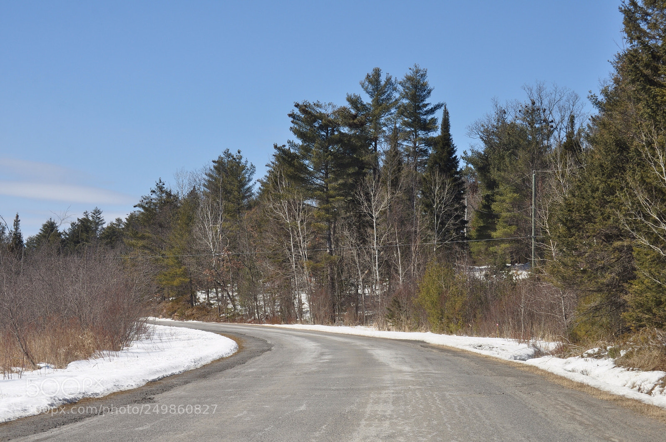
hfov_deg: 24.6
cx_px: 333
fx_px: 1525
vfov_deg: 16.5
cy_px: 221
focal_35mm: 82
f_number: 10
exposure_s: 1/320
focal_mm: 55
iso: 200
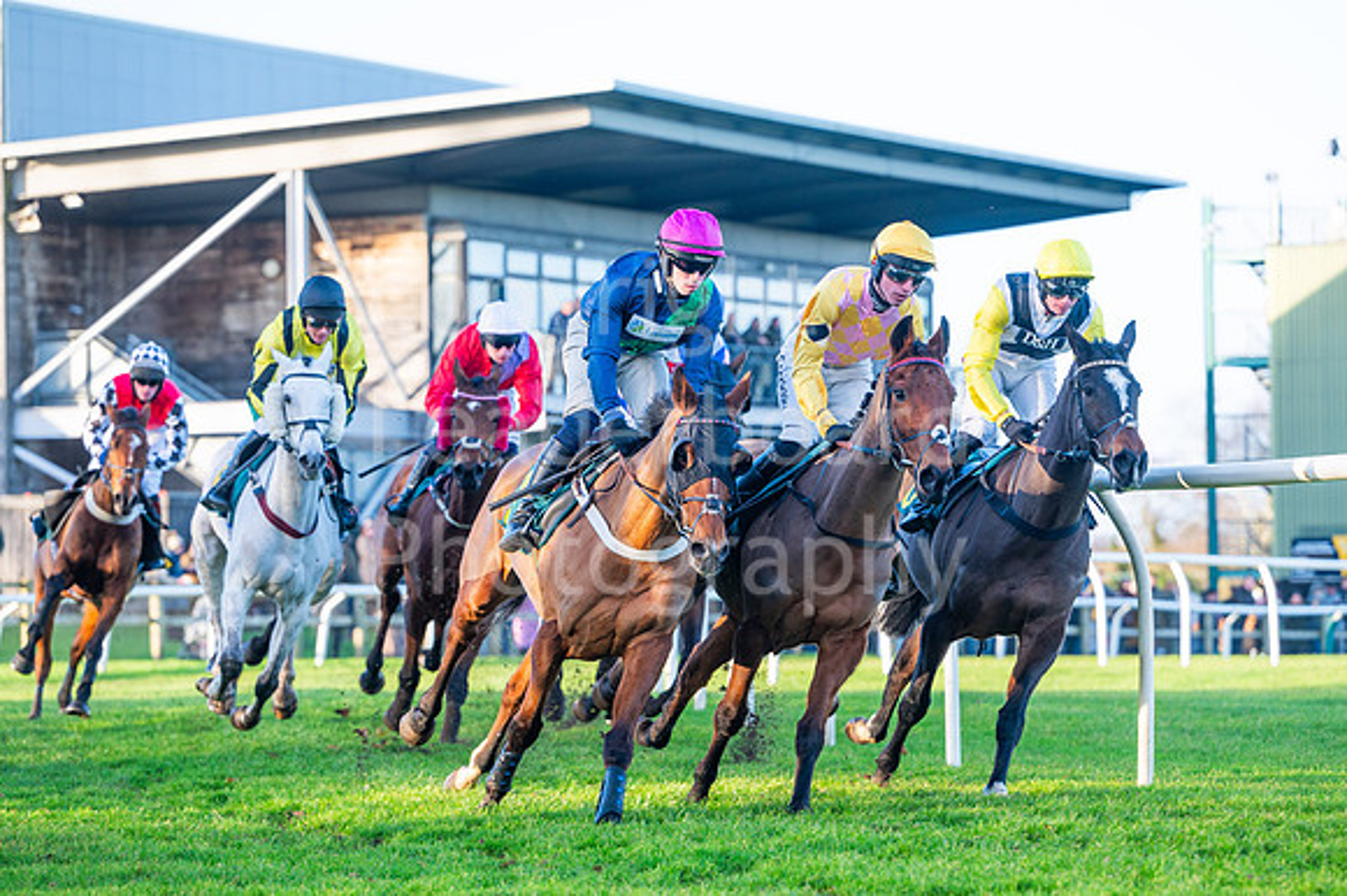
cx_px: 744
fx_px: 5373
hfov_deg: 14.3
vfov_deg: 9.5
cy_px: 449
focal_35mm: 144
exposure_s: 1/800
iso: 320
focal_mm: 130
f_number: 3.5
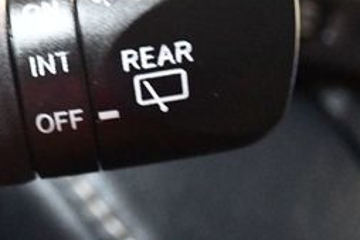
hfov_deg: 16.5
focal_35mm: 121
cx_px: -10
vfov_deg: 11.3
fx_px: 1209
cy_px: 108
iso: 12800
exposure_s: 1/20
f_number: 4.8
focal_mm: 32
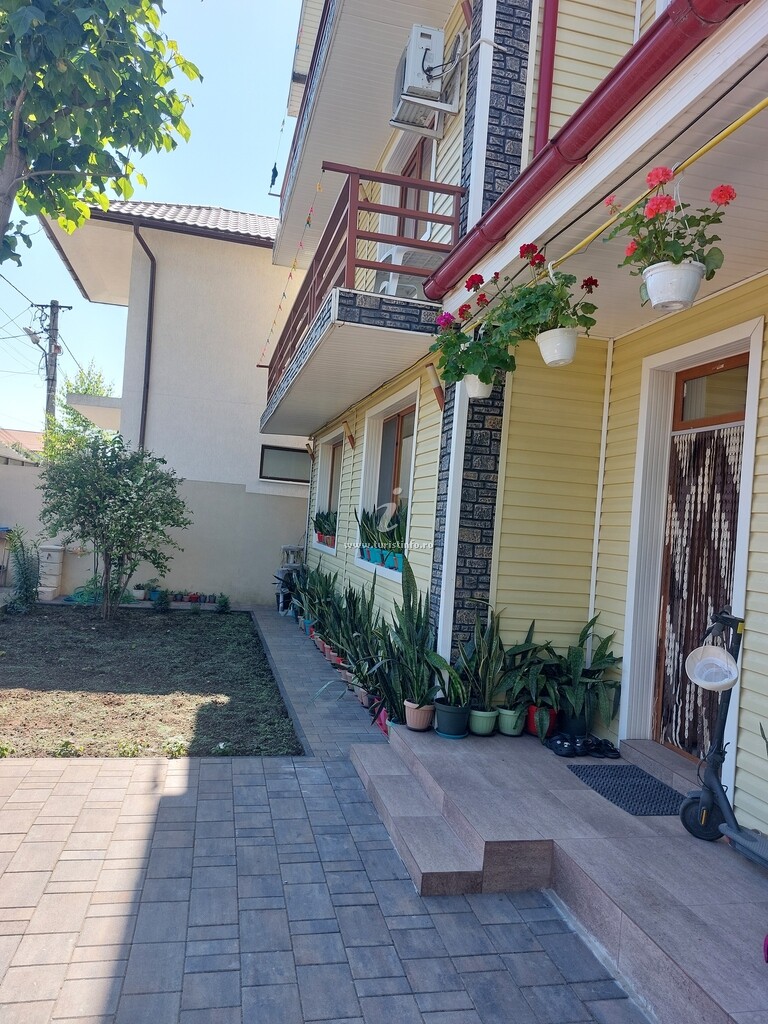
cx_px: 384
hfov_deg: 54.9
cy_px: 512
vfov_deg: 69.4
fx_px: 740
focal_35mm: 25
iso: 25
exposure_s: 1/198
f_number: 1.8
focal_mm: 5.23
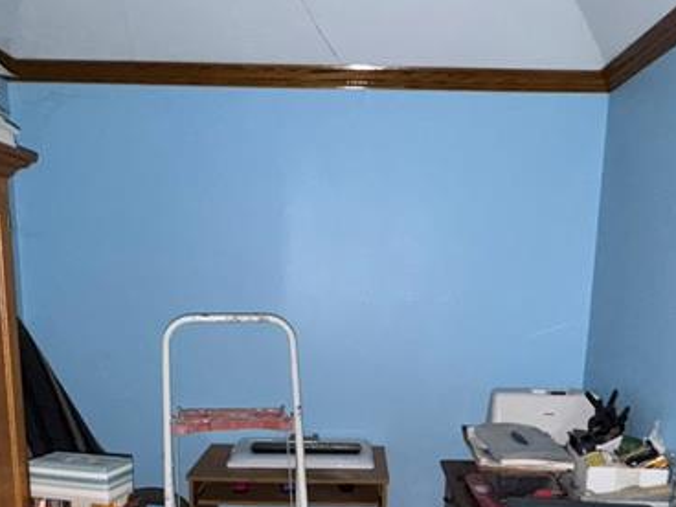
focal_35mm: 39
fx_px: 762
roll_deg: -1.5
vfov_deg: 35.1
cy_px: 437
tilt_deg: -12.6
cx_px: 345
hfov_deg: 47.9
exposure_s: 1/16
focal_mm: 2.22
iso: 320
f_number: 2.2
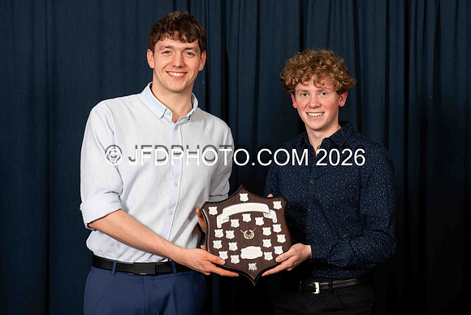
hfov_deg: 22.4
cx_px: 277
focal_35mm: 91
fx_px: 1187
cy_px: 150
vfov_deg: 15.1
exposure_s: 1/250
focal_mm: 70
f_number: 5.6
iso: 125
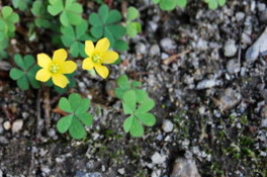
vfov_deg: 9.7
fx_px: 1043
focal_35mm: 141
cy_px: 61
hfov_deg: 14.5
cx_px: 55
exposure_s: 1/60
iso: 200
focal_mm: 55
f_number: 5.6
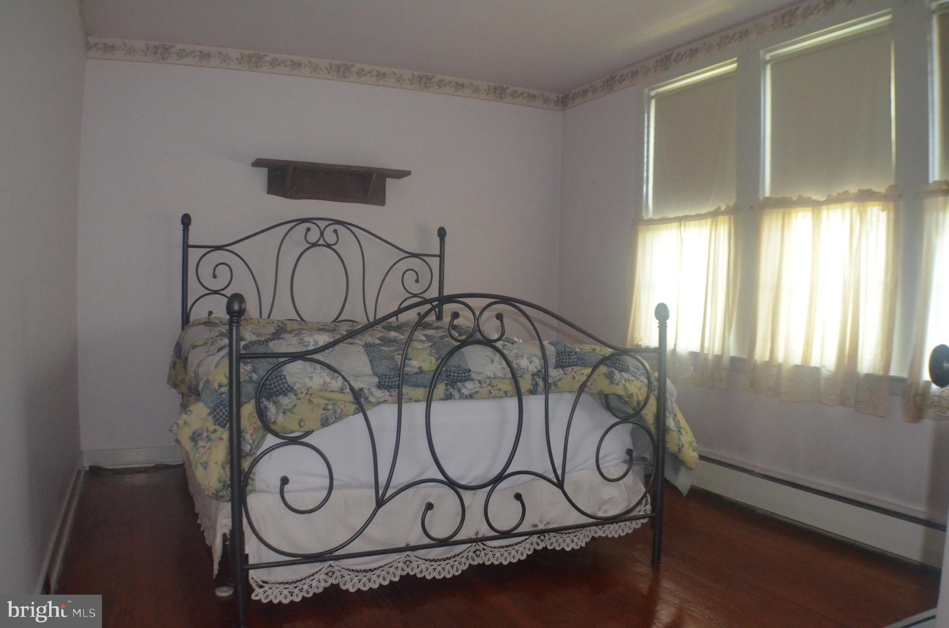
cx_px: 474
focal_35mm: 36
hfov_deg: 53.2
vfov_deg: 36.7
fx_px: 947
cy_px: 314
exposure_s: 1/60
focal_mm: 24
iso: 3200
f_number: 4
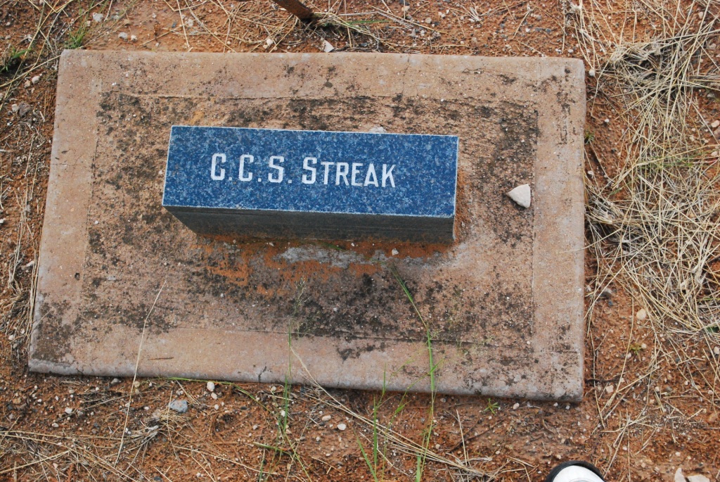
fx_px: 961
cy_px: 241
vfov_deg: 28.1
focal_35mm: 48
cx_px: 360
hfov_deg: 41.1
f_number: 5
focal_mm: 32
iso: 1600
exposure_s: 1/1250
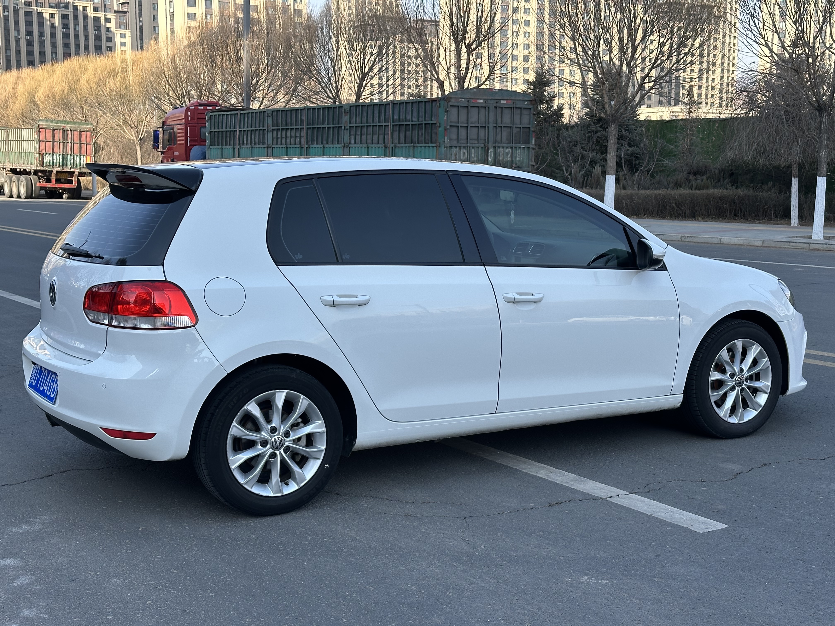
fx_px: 1158
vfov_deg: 30.3
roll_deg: +0.2
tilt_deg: -6.0
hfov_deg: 39.7
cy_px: 313
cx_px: 418
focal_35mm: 48
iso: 64
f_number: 1.78
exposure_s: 1/1376
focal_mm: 6.86
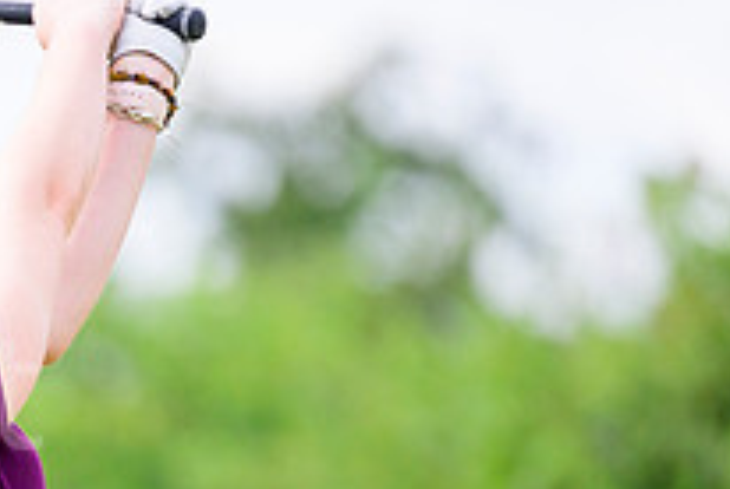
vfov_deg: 1.3
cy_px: 622
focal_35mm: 1069
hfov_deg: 1.9
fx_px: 21708
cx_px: -177
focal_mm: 380
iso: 1000
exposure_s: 1/2000
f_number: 5.6
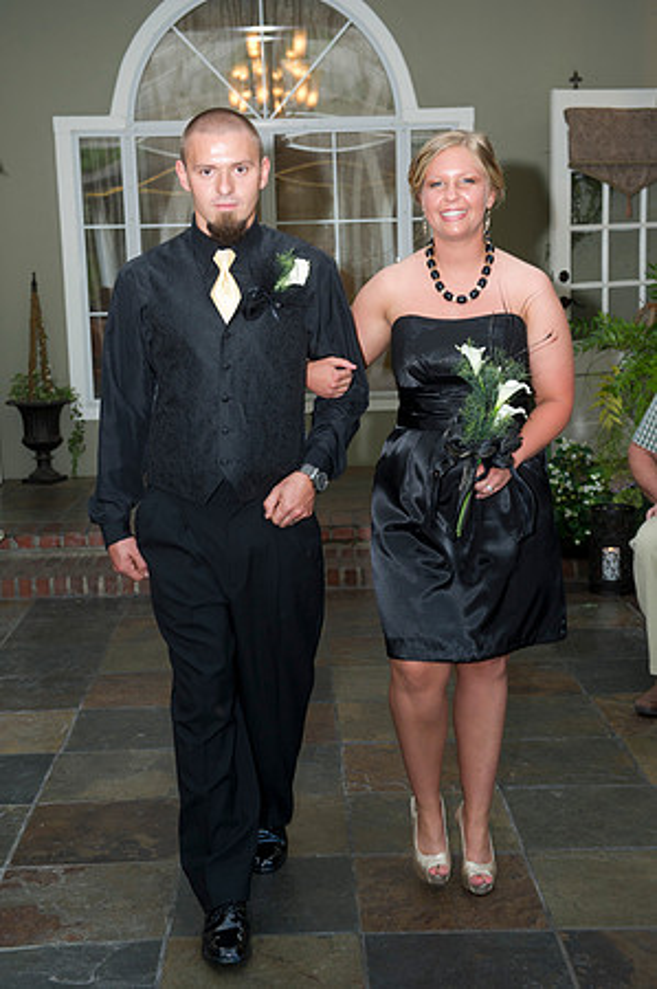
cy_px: 494
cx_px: 328
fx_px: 1509
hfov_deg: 24.6
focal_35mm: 55
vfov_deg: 36.3
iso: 800
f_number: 5
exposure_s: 1/100
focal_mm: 55
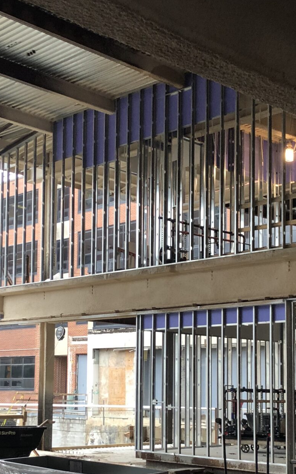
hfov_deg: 21.3
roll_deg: -0.3
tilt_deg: +5.1
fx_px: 788
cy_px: 321
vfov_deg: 33.2
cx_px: 125
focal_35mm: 61
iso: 40
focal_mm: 4
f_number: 1.8
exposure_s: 1/20
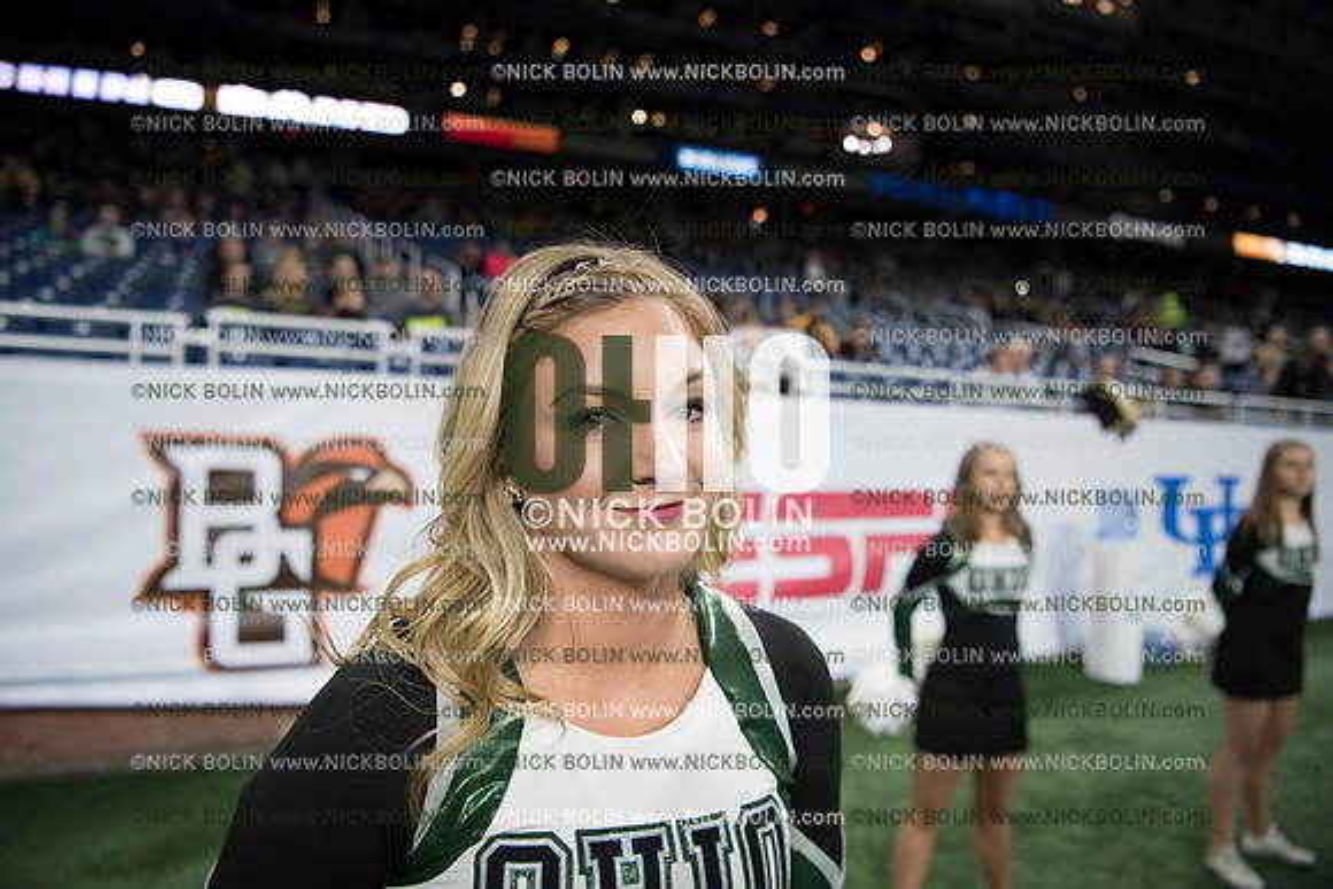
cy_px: 444
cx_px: 666
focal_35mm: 24
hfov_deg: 73.7
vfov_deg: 53.2
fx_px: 889
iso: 1250
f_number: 2.8
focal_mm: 24
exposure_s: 1/800
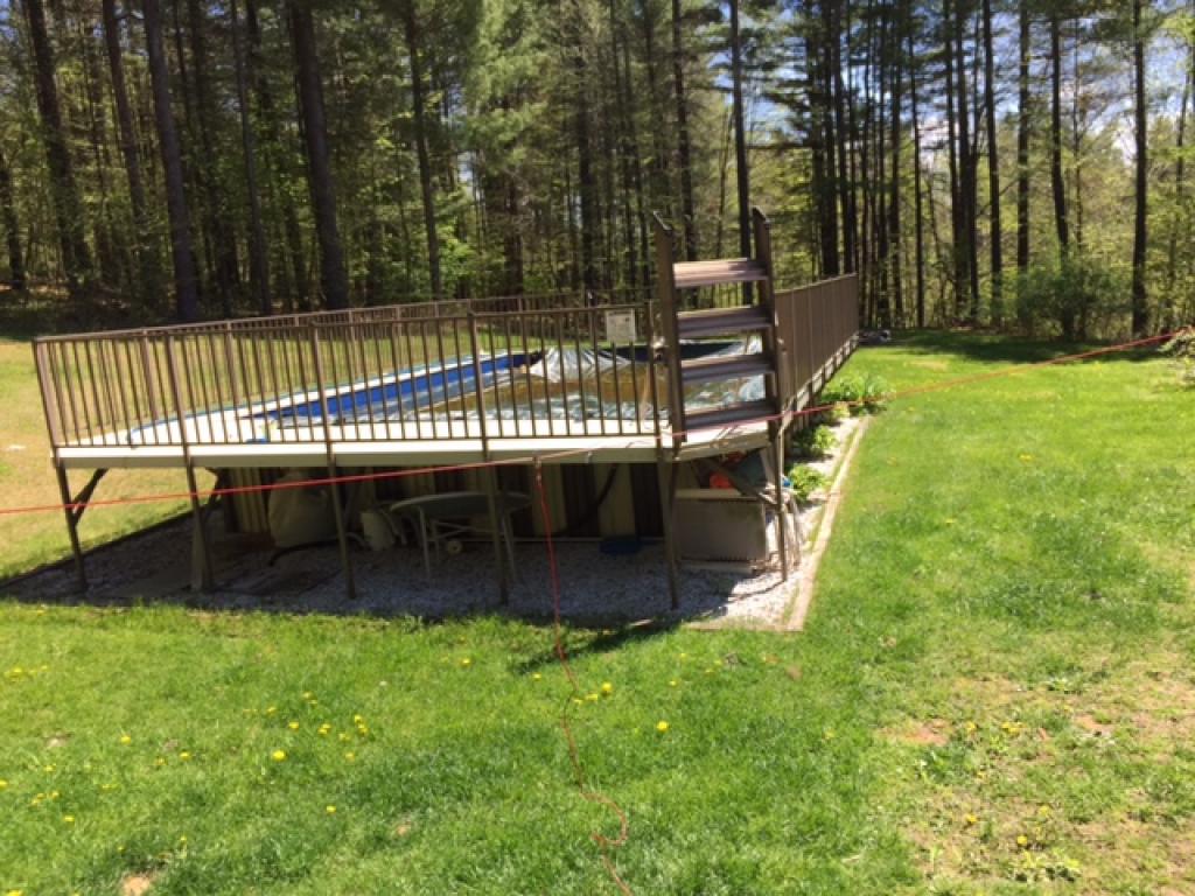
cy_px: 448
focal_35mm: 29
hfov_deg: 61.7
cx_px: 598
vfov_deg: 48.2
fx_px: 1001
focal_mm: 4.15
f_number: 2.2
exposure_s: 1/732
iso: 32
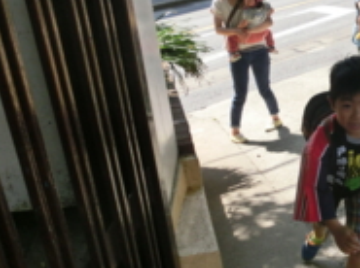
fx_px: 540
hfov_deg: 32.8
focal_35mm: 52
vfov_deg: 27.9
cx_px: 387
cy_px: 122
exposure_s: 1/640
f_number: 3
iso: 80
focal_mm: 4.24
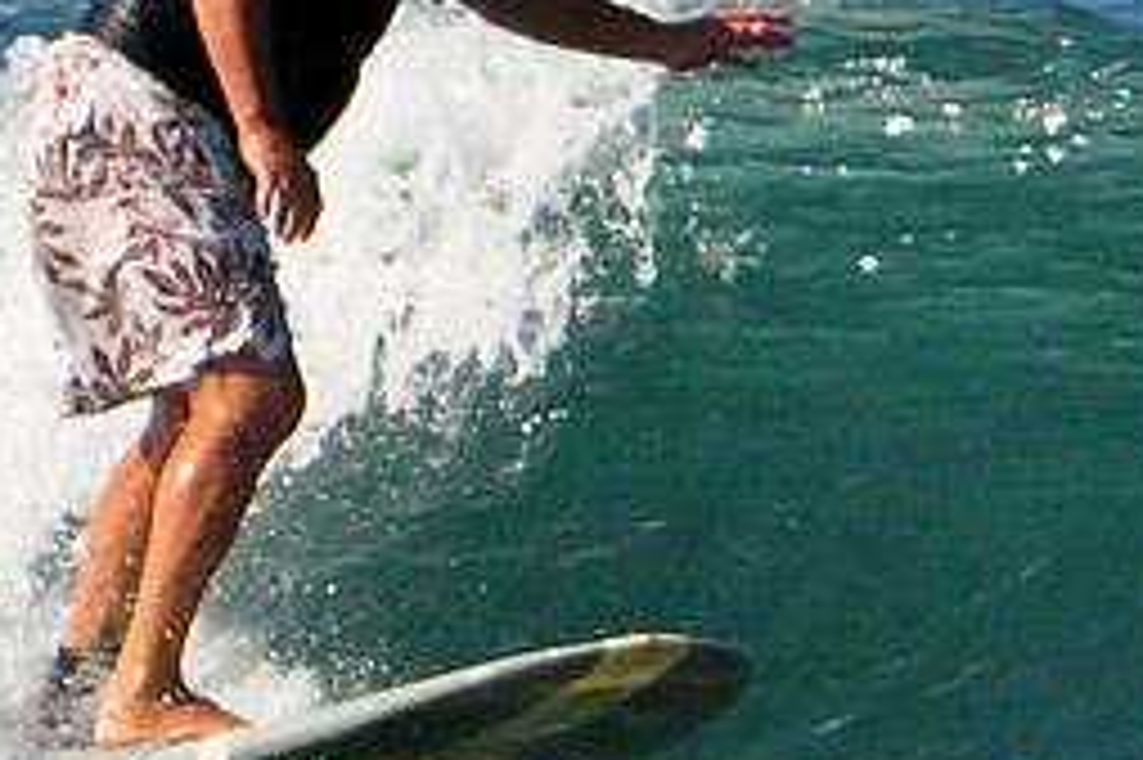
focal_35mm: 1886
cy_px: 254
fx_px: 59840
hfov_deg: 1.1
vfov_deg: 0.7
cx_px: 567
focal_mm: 550
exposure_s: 1/2500
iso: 1250
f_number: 10
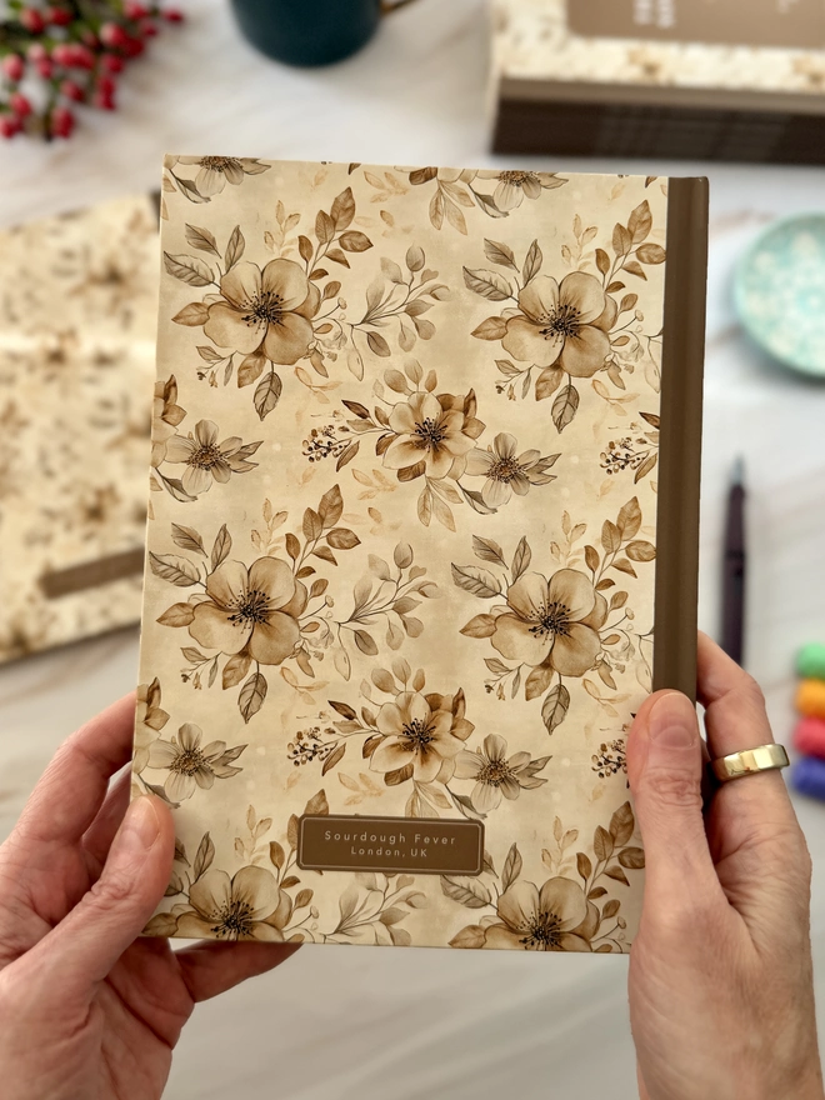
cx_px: 412
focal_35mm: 24
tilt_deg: -76.1
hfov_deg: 56.8
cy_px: 550
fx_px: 763
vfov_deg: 71.6
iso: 100
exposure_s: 1/612
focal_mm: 6.76
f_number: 1.78
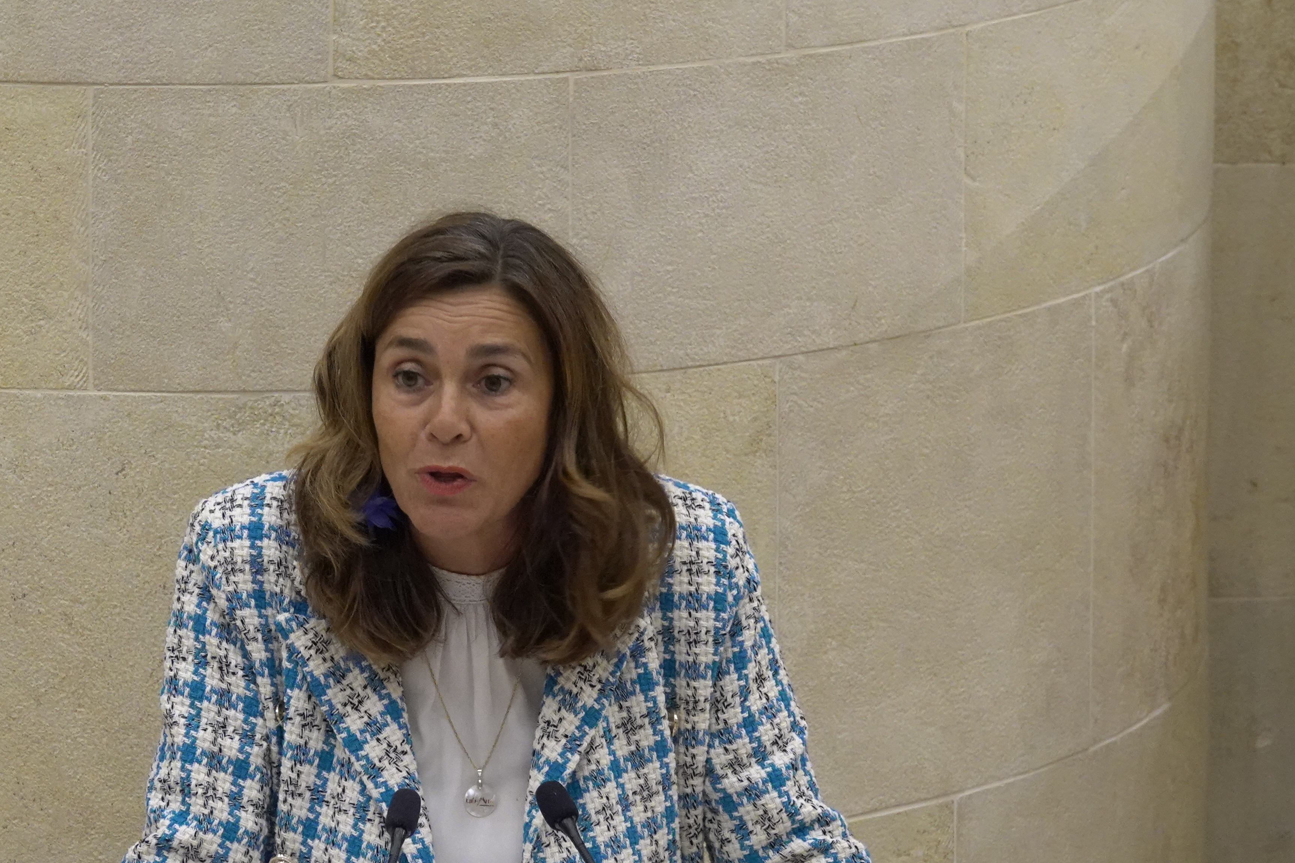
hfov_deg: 7.3
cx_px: 468
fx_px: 10107
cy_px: 642
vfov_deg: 4.9
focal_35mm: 281
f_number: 4
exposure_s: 1/80
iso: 1250
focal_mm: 64.84
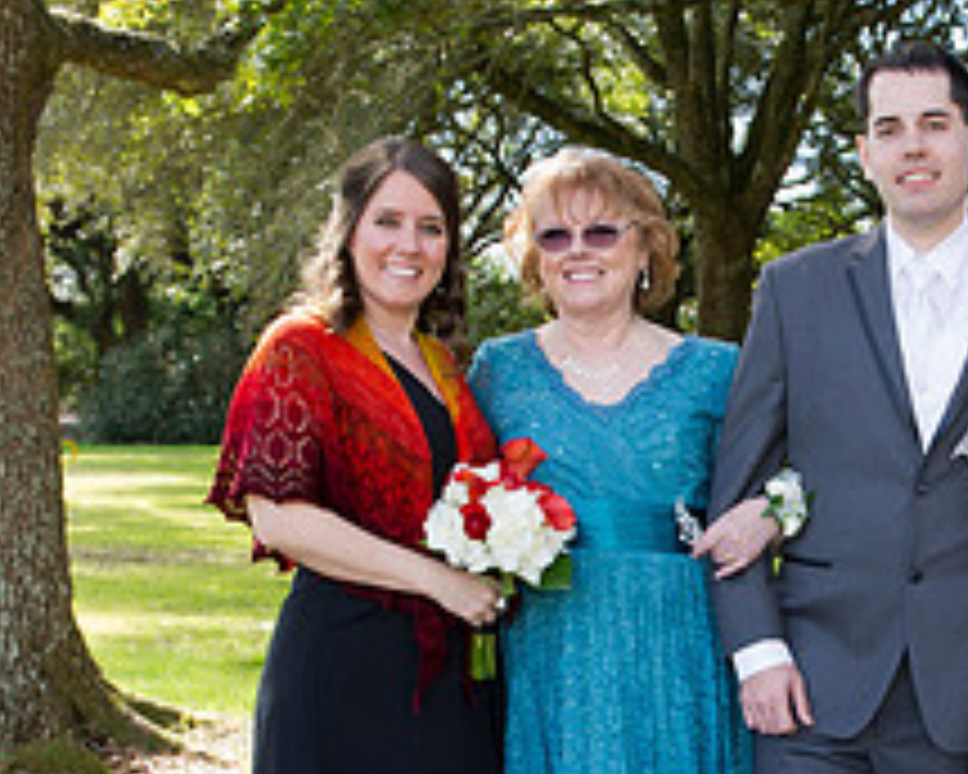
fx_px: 2321
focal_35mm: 81
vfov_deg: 18.8
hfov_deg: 23.0
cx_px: 860
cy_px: 603
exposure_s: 1/100
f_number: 5.6
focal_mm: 32
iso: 320
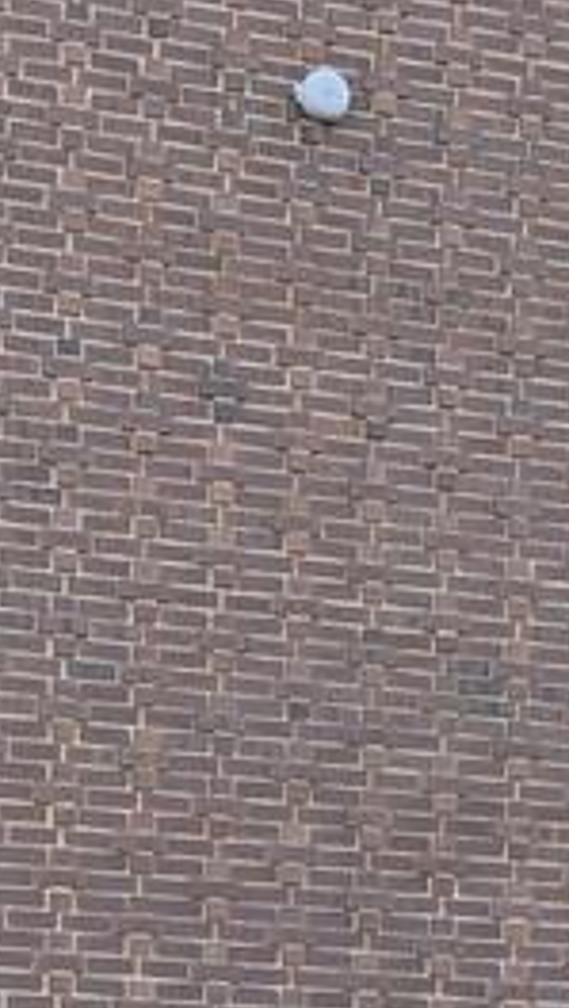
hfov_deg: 11.8
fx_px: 2702
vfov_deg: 19.2
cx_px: -69
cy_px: 1394
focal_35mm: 101
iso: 107
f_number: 1.68
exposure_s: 1/297
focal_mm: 6.9
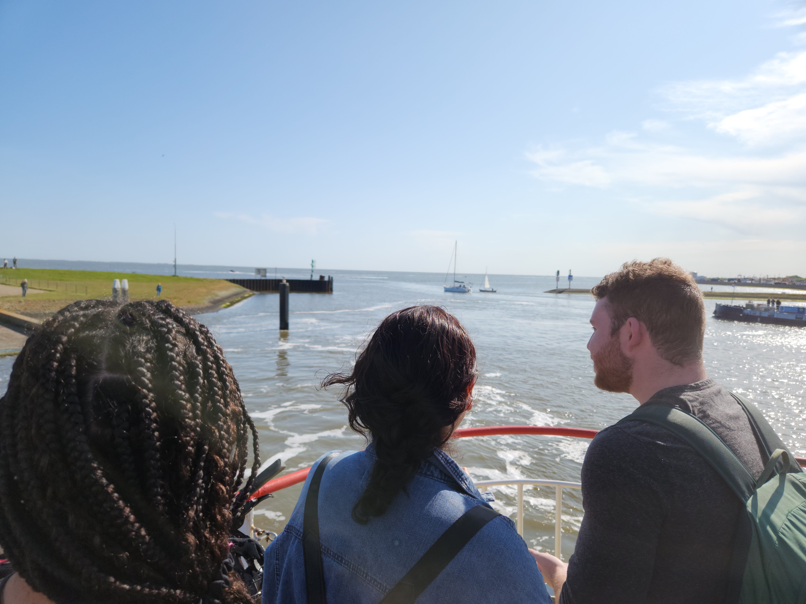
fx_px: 536
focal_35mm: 23
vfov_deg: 58.9
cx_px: 403
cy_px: 302
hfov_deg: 73.9
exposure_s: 1/1839
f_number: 1.8
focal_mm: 5.4
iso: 20
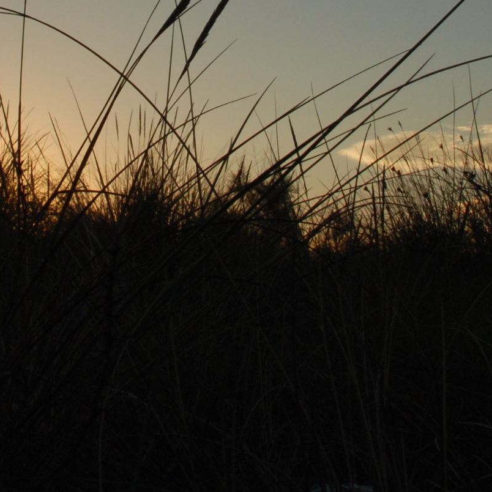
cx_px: 173
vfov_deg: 18.3
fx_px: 1479
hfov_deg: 18.8
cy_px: -31
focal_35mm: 92
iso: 320
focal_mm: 20
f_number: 16
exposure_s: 1/250
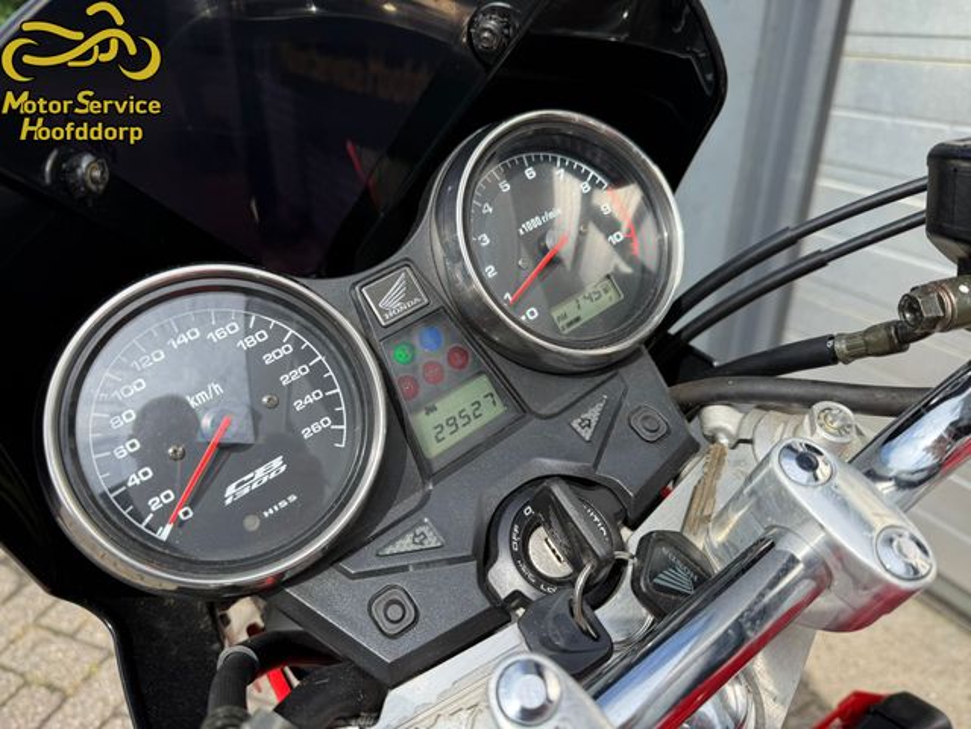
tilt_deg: -25.9
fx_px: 673
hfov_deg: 71.6
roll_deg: -1.3
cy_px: 364
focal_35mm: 24
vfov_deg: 56.8
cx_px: 486
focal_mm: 6.76
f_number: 1.78
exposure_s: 1/2370
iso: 80
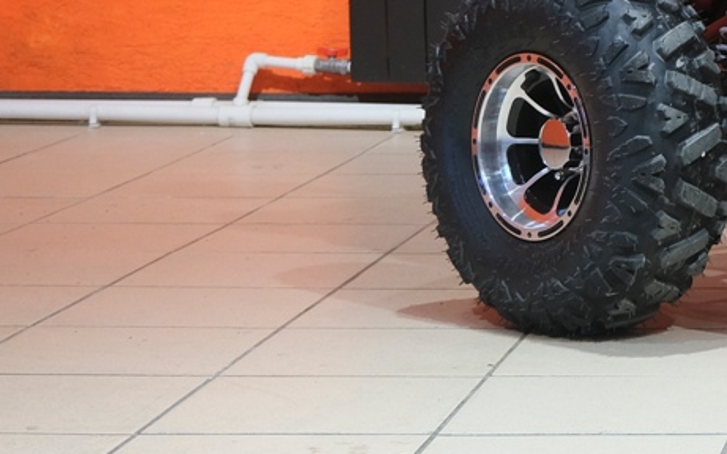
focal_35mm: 145
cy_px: -262
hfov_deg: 13.8
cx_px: 1001
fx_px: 2873
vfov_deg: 8.8
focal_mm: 27.5
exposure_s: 1/60
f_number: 4
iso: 1000
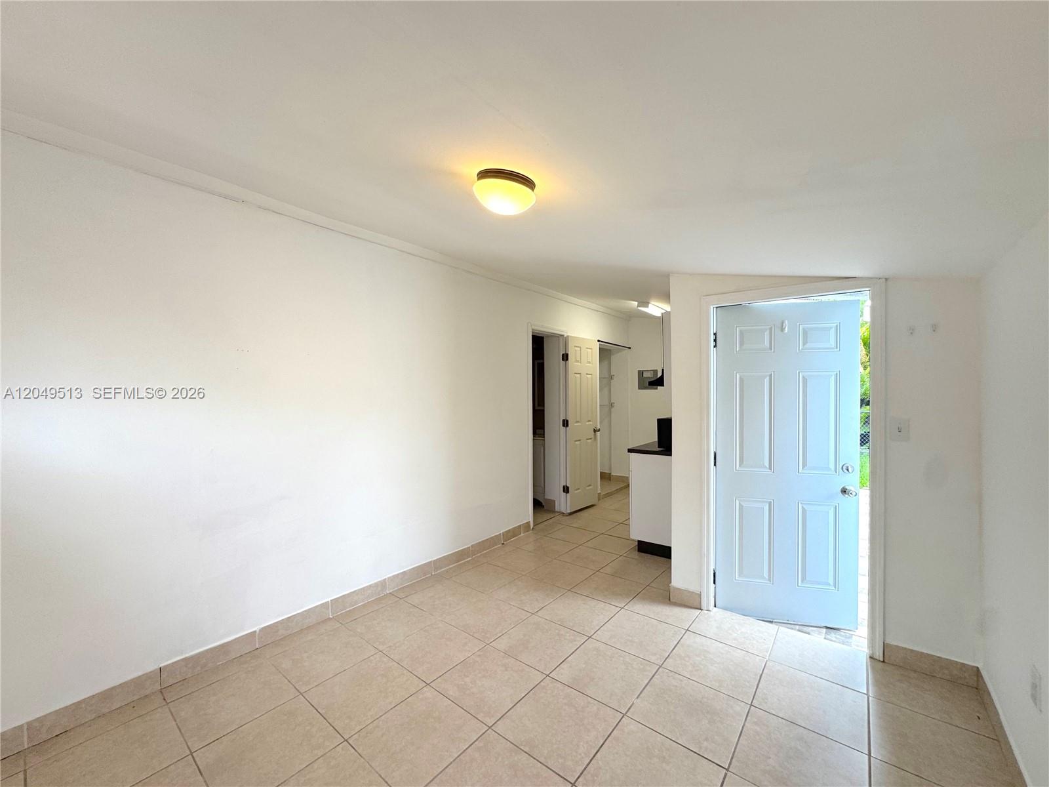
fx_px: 424
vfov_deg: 85.7
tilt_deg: +0.2
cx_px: 524
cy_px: 394
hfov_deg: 102.1
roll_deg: +0.8
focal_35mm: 14
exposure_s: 1/120
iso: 100
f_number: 2.2
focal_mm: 2.22
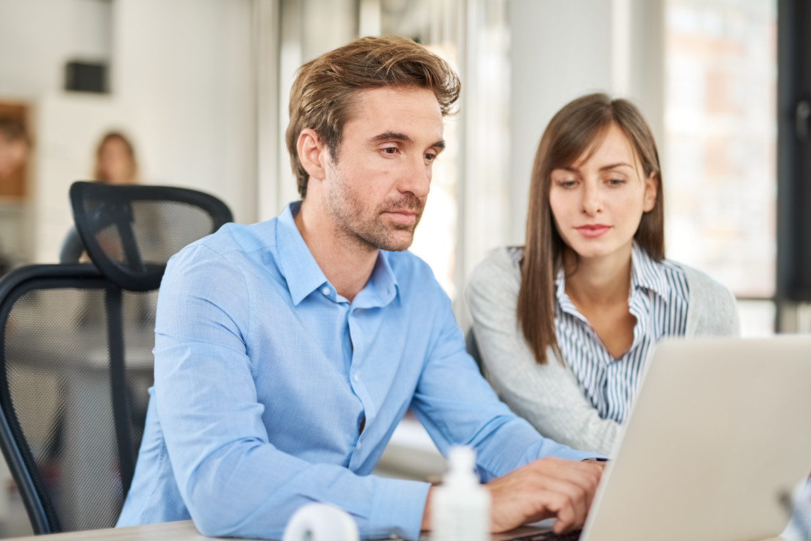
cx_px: 406
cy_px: 270
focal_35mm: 50
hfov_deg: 39.6
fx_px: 1127
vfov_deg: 27.0
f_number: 1.6
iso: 200
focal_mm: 50
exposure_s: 1/250
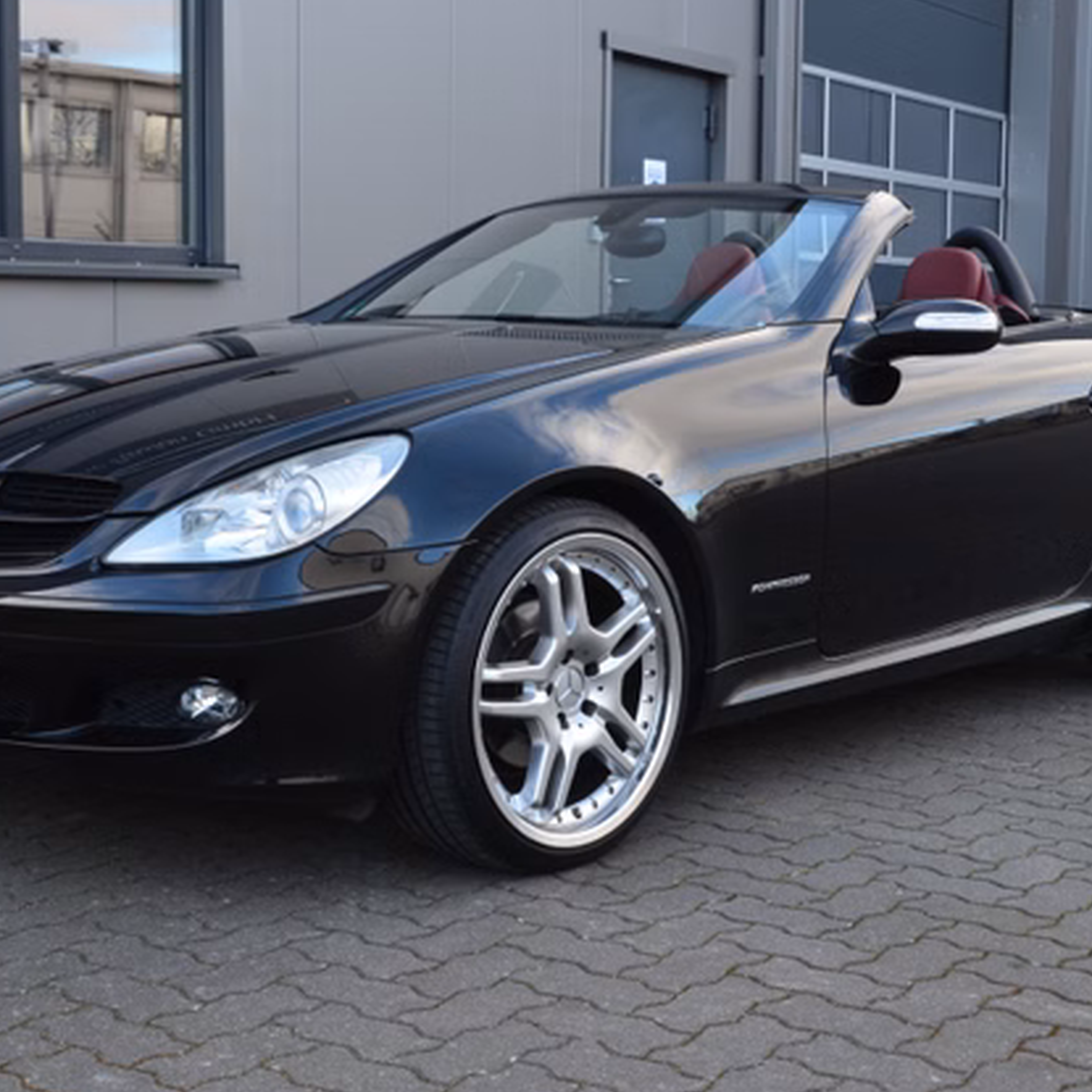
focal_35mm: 55
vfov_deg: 31.1
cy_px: 542
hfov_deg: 31.1
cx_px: 513
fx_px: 1963
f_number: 10
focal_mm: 28
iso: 400
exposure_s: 1/50
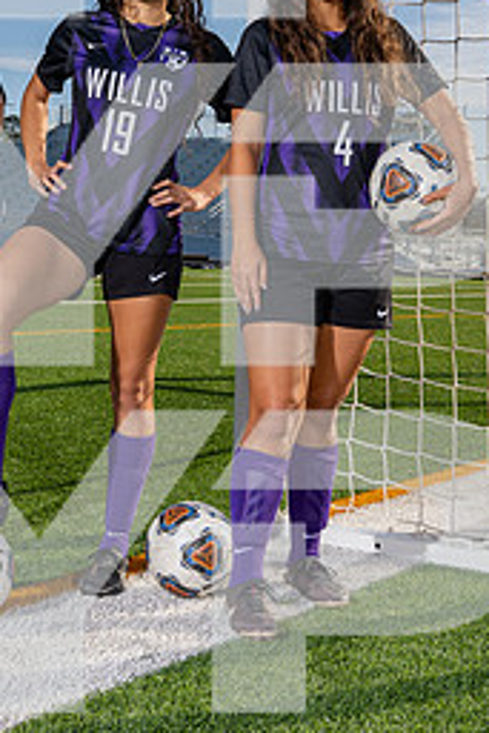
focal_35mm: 68
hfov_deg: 20.0
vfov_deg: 29.3
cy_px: 216
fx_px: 1384
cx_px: 166
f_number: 8
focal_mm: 30
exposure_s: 1/250
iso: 100
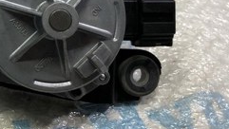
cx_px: -23
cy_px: 4
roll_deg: -1.9
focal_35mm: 81
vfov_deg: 14.7
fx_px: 492
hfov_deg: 24.4
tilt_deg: -44.0
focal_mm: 4
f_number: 1.8
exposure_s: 1/33
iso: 32
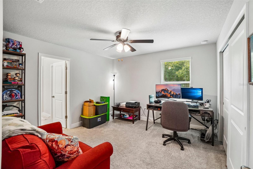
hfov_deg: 100.4
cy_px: 84
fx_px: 105
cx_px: 126
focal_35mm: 15
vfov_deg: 77.3
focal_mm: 10
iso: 1000
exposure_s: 1/30
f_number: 8
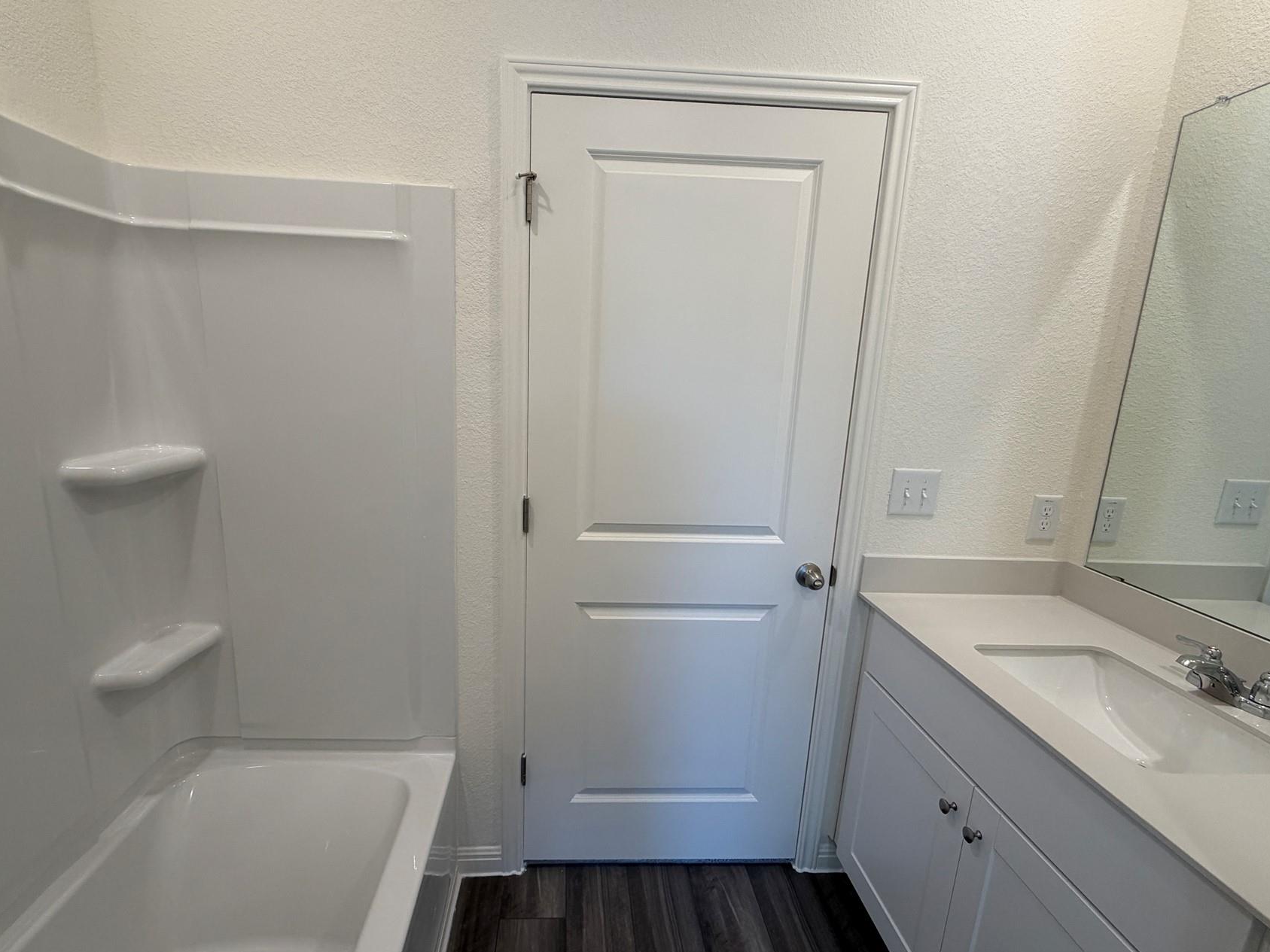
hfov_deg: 90.9
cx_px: 599
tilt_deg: -12.4
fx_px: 624
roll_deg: -1.8
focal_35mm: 17
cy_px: 494
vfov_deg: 74.7
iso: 125
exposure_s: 1/120
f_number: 2.2
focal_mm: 2.22
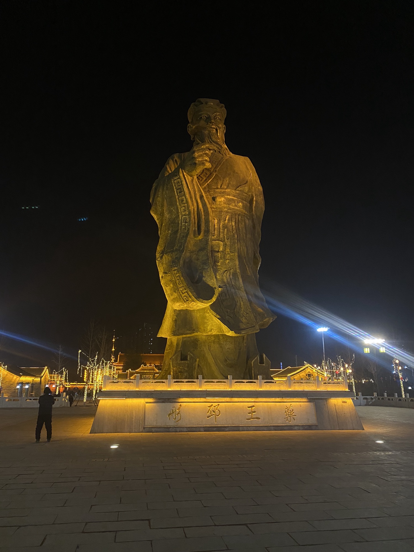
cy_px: 276
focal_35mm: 26
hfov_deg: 53.1
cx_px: 207
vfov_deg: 67.3
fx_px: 415
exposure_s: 1/50
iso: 250
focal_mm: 4.25
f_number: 1.8
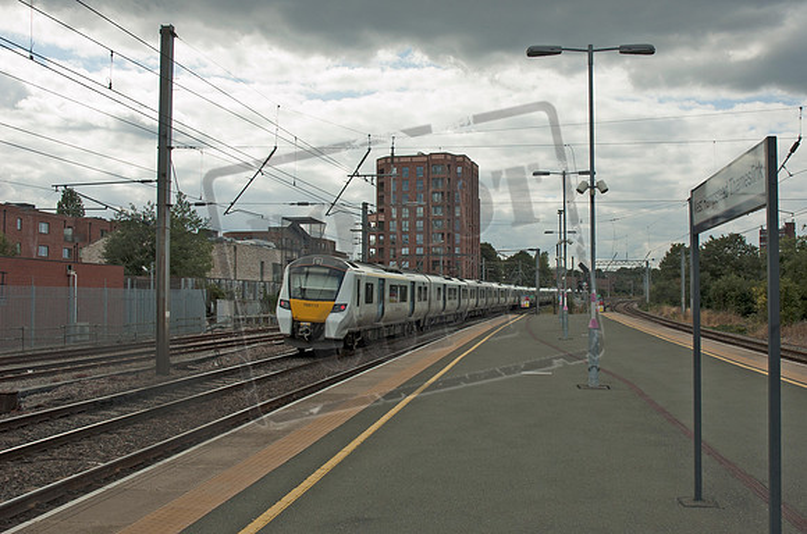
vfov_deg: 39.8
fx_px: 738
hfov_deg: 57.3
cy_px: 267
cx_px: 404
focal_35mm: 33
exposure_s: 1/320
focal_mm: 22
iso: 200
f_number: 9
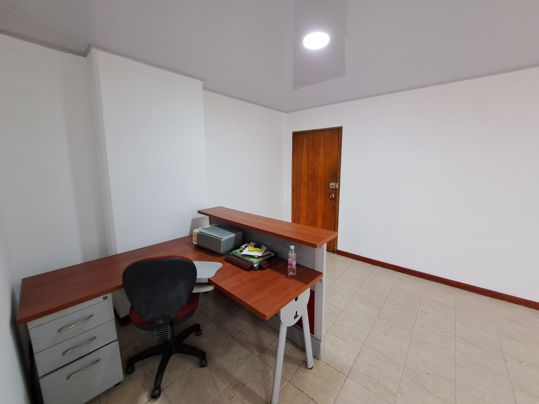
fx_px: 202
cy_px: 202
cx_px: 270
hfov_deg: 106.2
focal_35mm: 13
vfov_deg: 89.9
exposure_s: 1/24
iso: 200
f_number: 2.2
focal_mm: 1.74
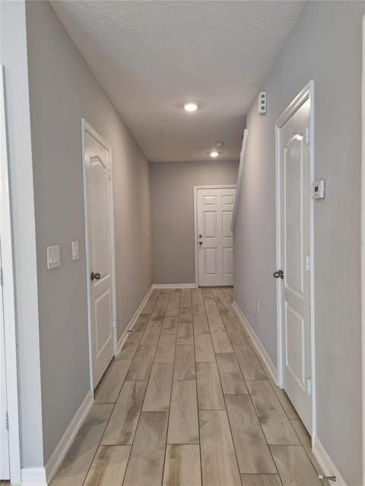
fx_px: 366
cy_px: 243
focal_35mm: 26
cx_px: 182
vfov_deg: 67.3
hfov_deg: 53.1
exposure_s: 1/120
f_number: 1.8
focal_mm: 5.4
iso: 250
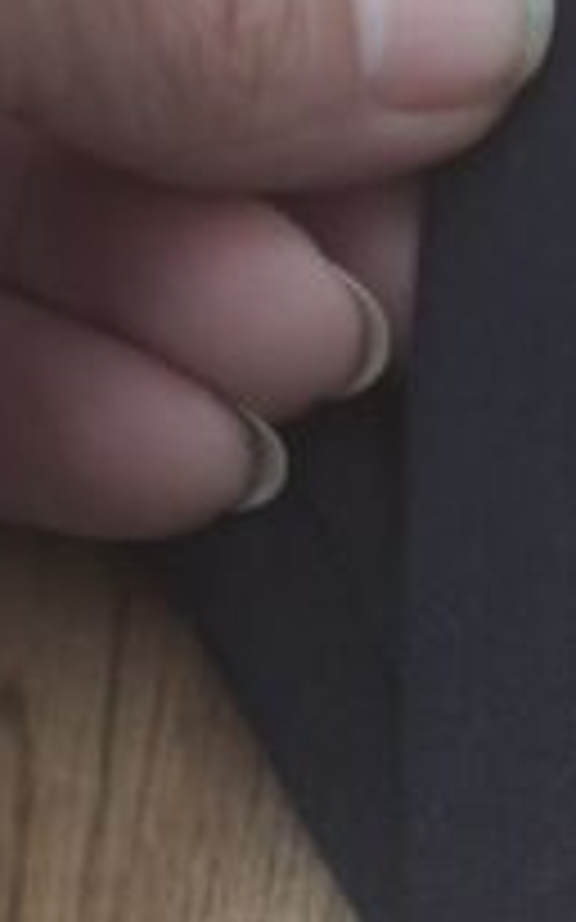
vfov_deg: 18.3
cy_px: 1543
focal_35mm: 95
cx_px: 1156
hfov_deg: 12.2
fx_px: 2388
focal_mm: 5.54
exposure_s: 1/24
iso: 500
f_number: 1.8
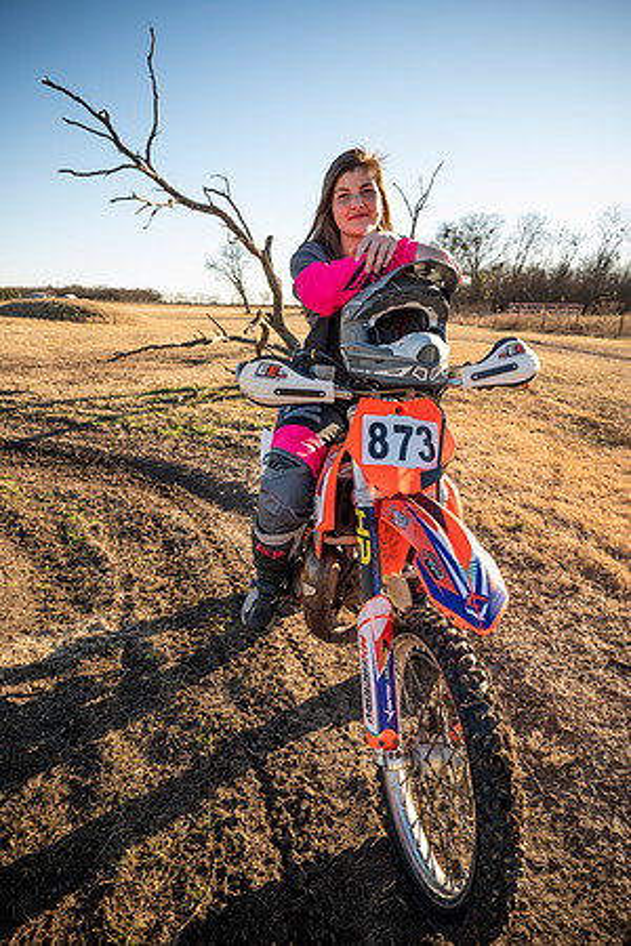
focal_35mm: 22
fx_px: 584
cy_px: 473
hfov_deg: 56.8
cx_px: 316
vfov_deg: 78.1
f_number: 4.5
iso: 80
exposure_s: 1/250
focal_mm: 22.2
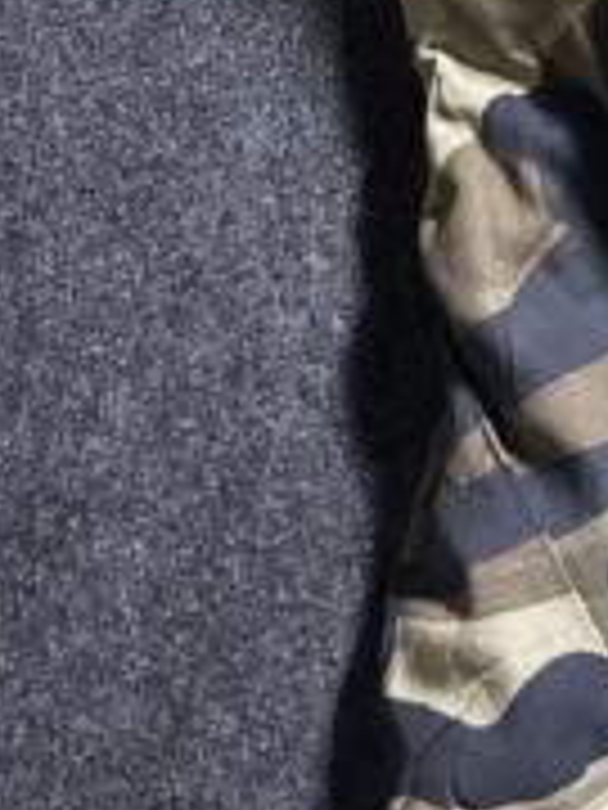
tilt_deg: -50.1
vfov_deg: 22.7
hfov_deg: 18.3
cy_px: -236
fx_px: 1803
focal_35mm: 77
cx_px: 698
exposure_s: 1/50
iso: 500
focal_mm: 5.7
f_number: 1.5
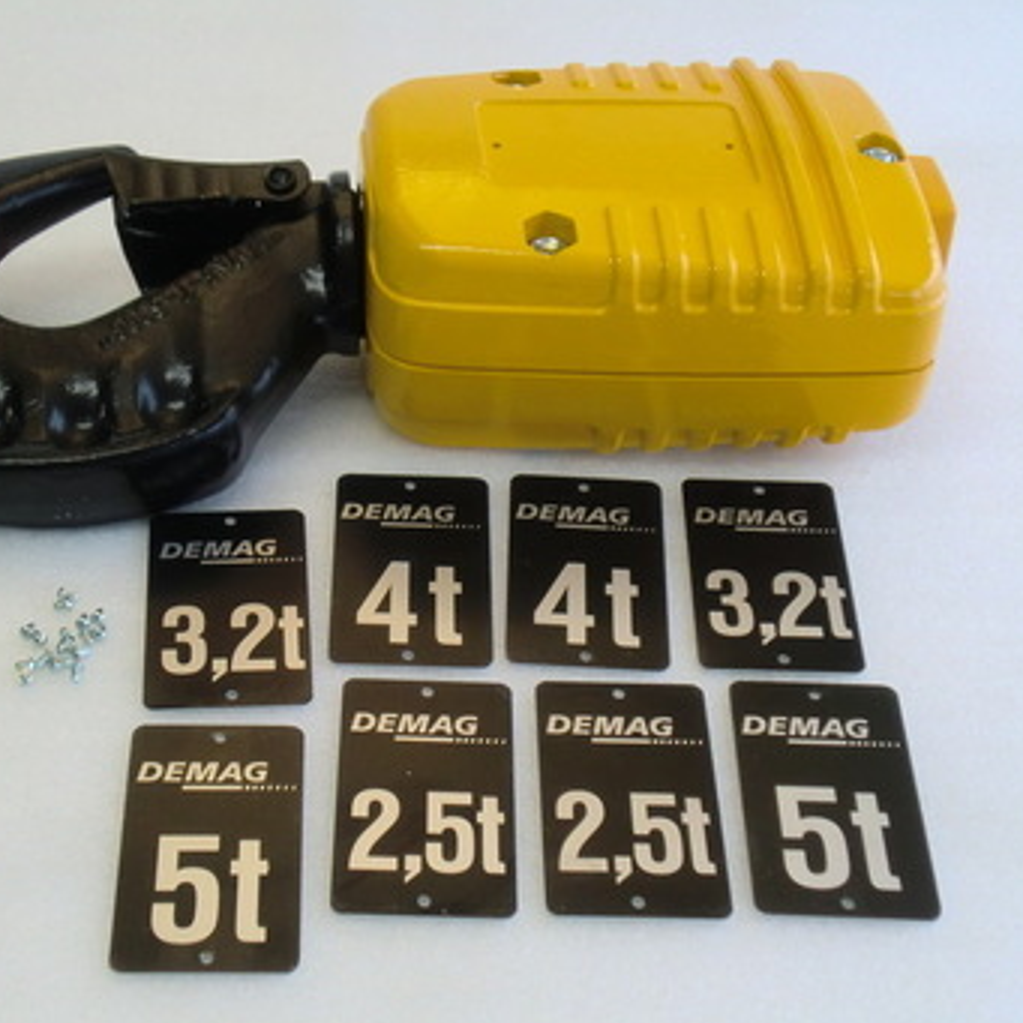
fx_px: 2073
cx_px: 408
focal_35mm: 62
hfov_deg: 27.7
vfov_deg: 27.7
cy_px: 508
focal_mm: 9.3
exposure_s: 1/60
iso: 200
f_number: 3.7
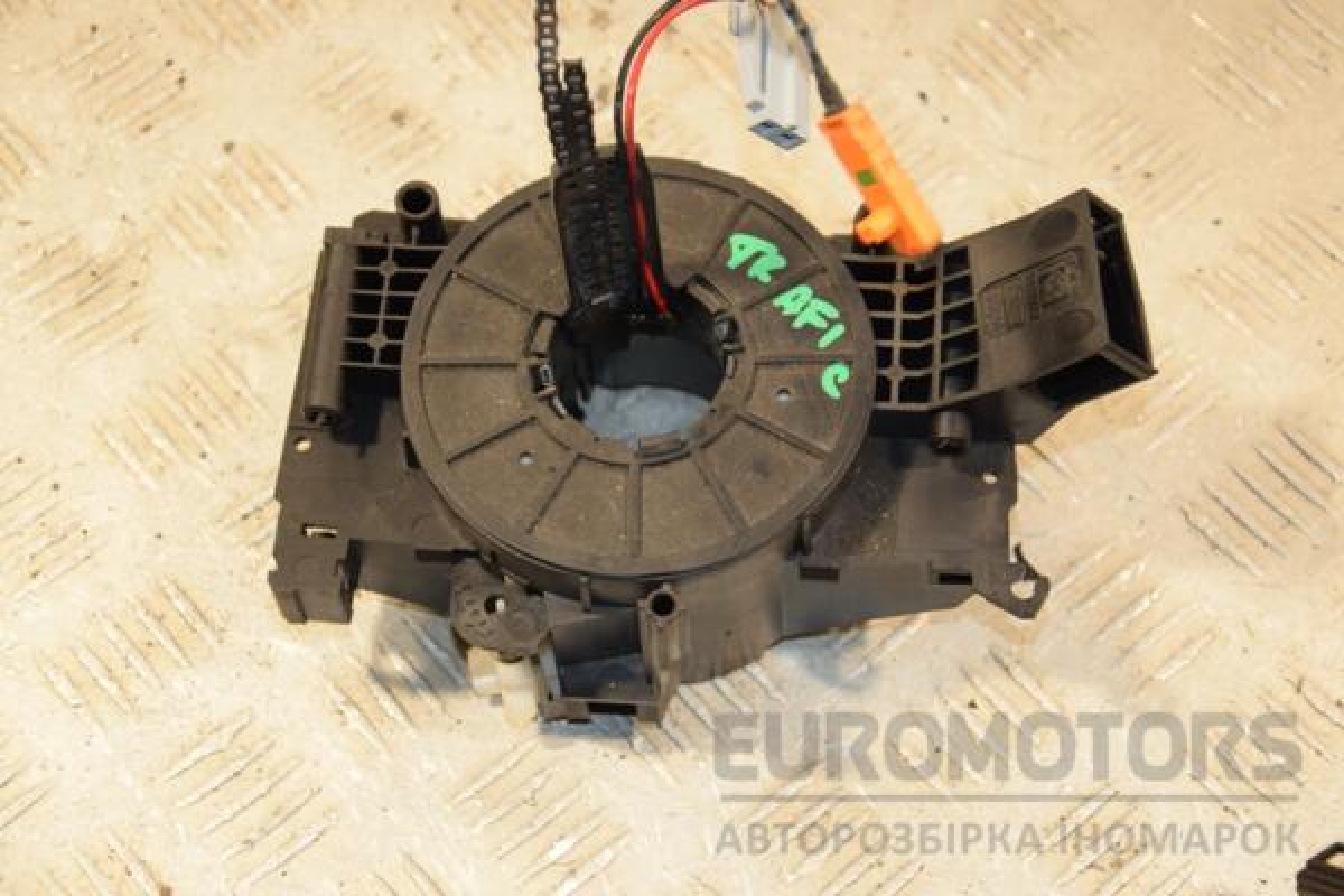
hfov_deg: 27.0
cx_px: 672
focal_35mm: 75
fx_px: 2800
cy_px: 448
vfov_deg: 18.2
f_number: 5
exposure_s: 1/200
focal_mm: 50
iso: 800
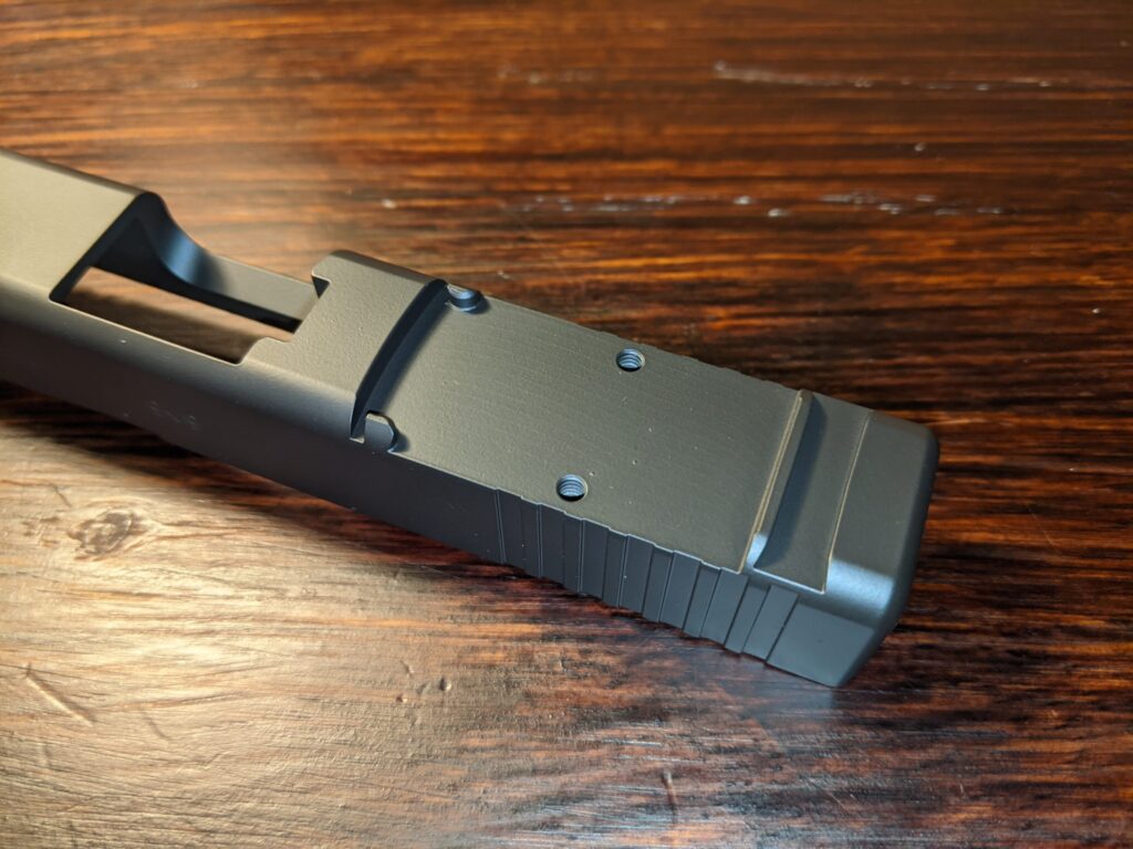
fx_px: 884
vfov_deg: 51.4
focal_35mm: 27
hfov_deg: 65.3
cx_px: 566
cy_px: 424
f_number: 1.8
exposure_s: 1/30
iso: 59
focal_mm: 4.44
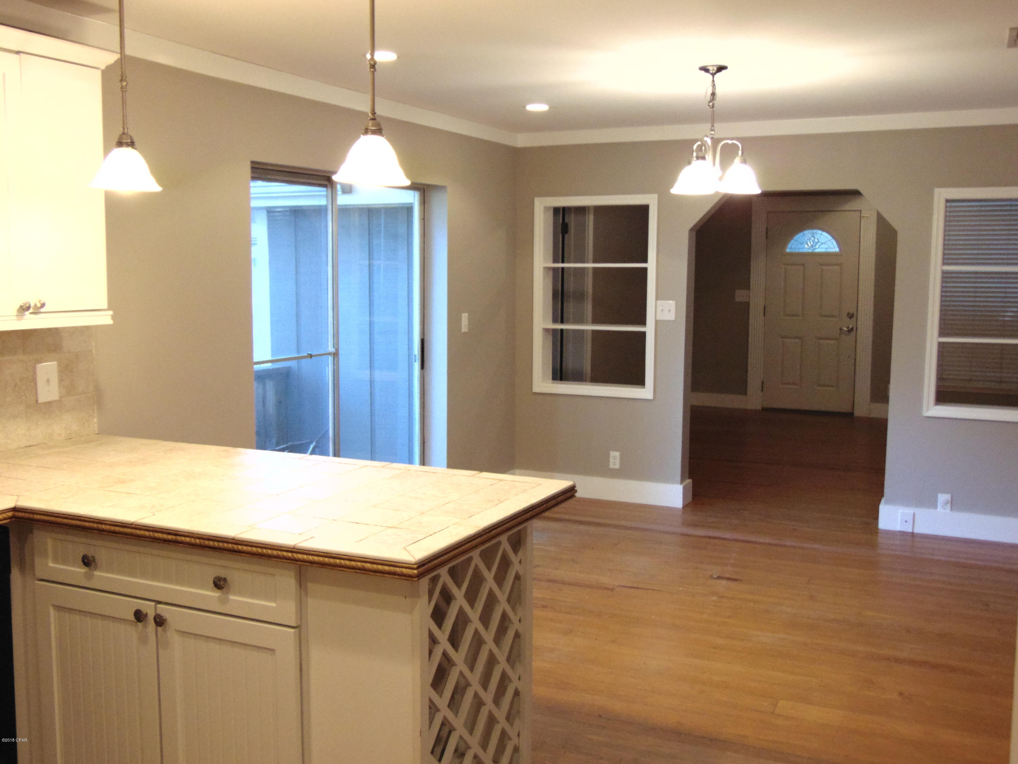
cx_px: 509
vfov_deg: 40.7
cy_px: 382
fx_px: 1029
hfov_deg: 52.6
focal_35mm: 35
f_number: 3.2
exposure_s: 1/30
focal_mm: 6.3
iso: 320
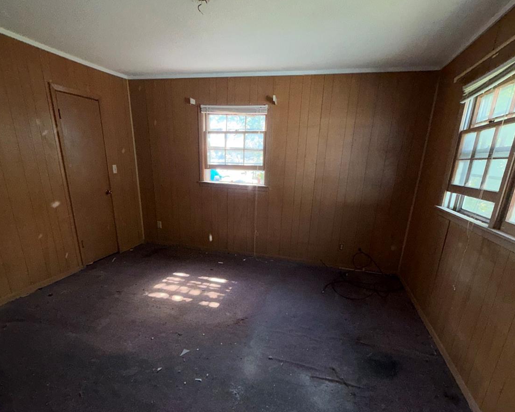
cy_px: 259
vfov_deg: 69.7
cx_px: 250
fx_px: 290
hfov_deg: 83.3
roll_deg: -2.1
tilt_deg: -19.4
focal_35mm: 19
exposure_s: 1/60
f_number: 2.2
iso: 80
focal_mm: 2.22
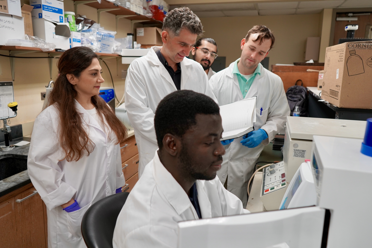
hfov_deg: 65.5
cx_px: 186
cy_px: 124
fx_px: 289
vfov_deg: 46.4
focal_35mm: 28
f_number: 4
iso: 1250
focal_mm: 28
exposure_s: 1/160
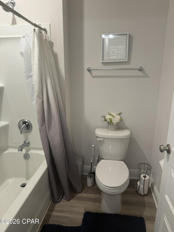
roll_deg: -0.3
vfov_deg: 71.6
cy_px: 116
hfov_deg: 56.8
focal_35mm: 24
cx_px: 87
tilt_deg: -14.9
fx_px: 161
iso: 125
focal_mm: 6.76
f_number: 1.78
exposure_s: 1/60
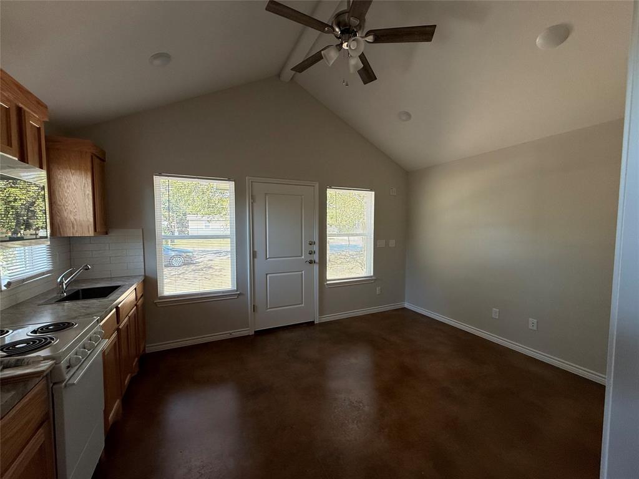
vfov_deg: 85.7
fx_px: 258
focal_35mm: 14
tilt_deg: -2.8
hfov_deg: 102.1
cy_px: 240
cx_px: 320
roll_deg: -0.1
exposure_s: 1/99
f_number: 2.2
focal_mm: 2.22
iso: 125
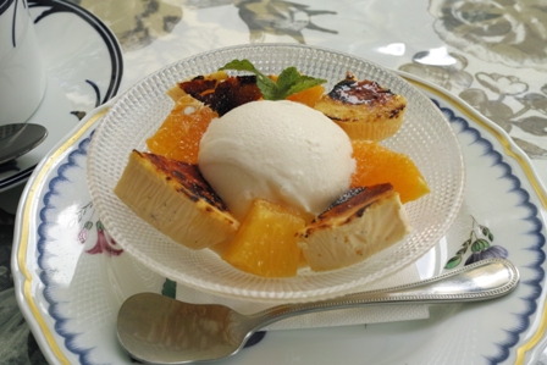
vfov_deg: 29.9
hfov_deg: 43.6
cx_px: 274
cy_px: 182
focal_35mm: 45
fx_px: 684
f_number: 10
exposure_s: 1/40
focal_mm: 30
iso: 200
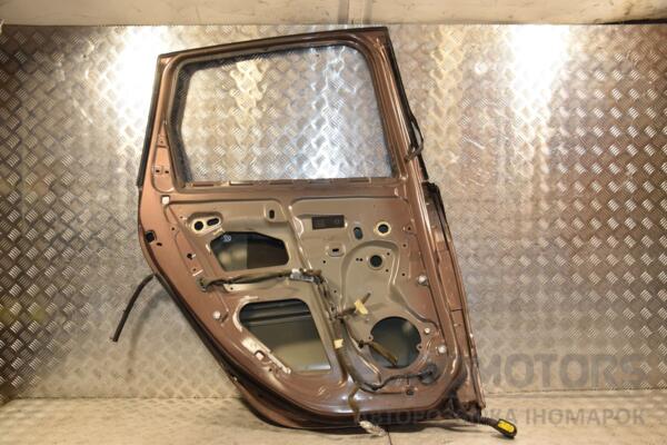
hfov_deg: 57.2
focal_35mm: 33
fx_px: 611
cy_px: 222
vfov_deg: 40.0
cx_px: 334
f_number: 5
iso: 800
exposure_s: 1/200
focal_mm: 22
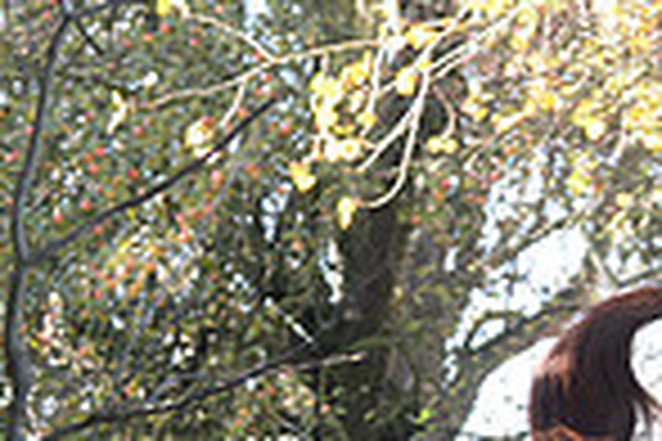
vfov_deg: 5.0
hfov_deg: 7.2
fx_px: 5093
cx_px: 1247
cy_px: 450
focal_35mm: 277
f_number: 2.8
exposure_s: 1/1000
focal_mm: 70
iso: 1000
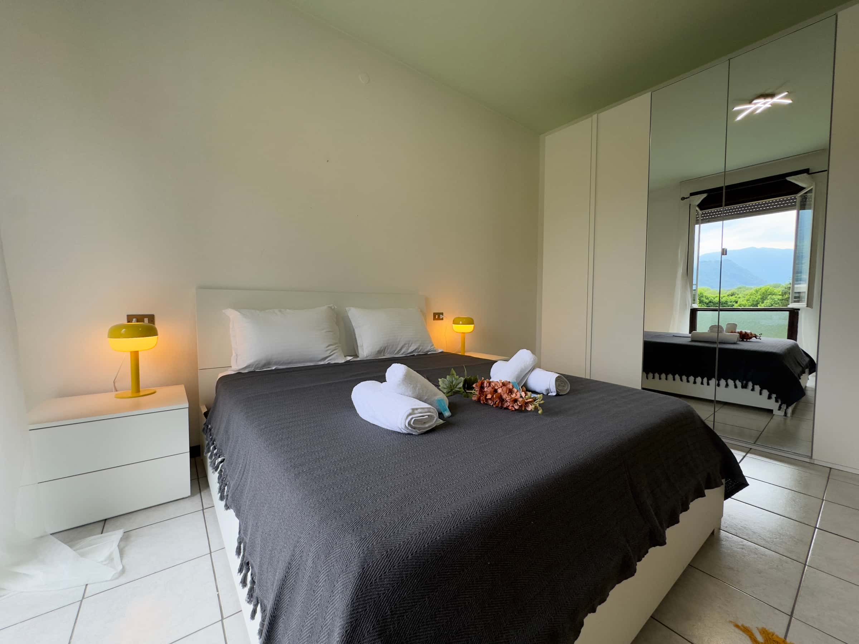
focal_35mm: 14
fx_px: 347
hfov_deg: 102.1
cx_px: 430
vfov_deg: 85.7
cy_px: 322
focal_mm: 2.22
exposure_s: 1/99
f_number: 2.2
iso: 80
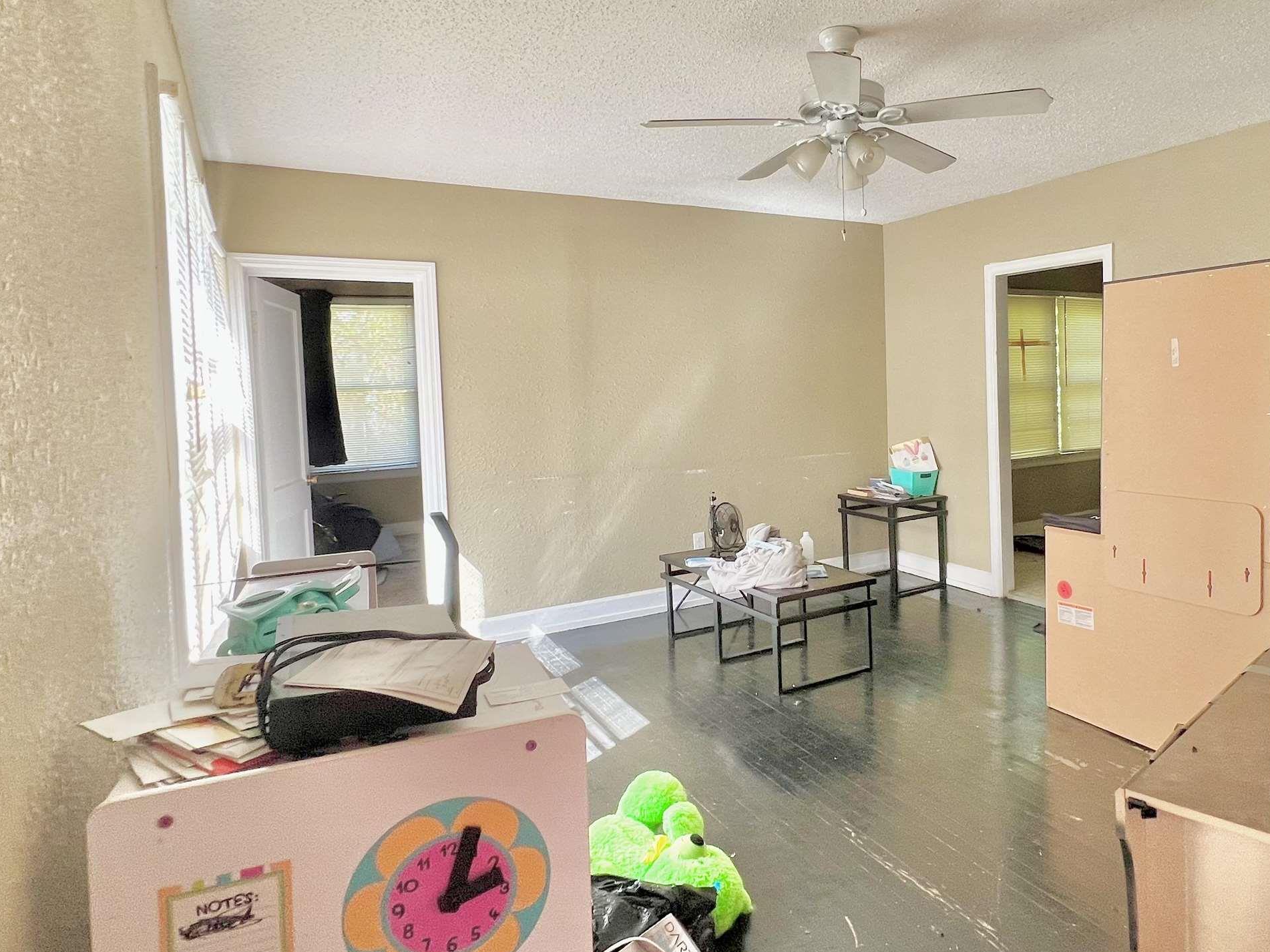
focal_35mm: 21
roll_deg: +1.1
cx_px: 767
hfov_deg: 78.0
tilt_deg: -3.8
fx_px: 770
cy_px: 417
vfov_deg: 63.2
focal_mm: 1.57
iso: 80
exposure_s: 1/99
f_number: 1.8
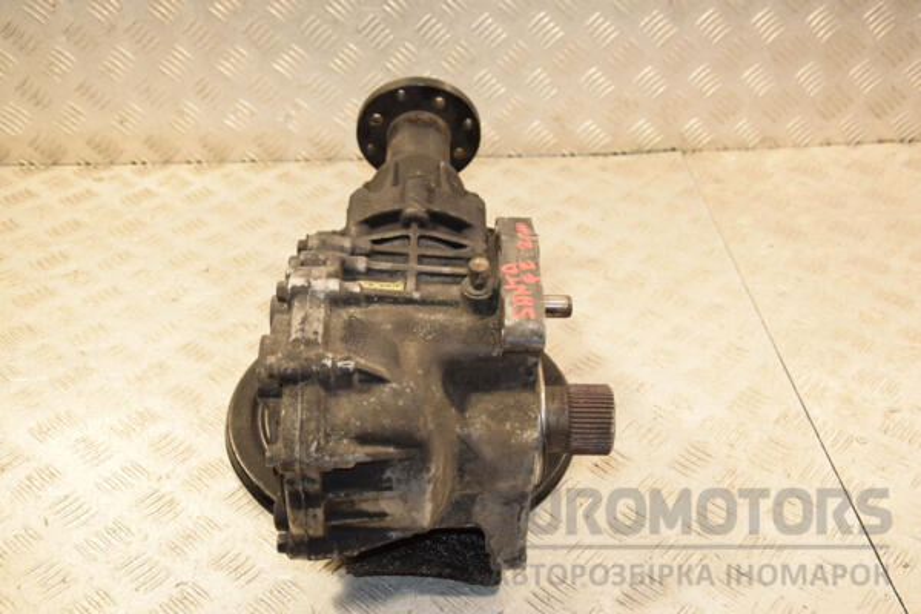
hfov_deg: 46.4
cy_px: 307
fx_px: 1074
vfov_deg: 31.9
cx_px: 460
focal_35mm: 42
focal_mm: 28
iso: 800
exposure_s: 1/200
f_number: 5.6
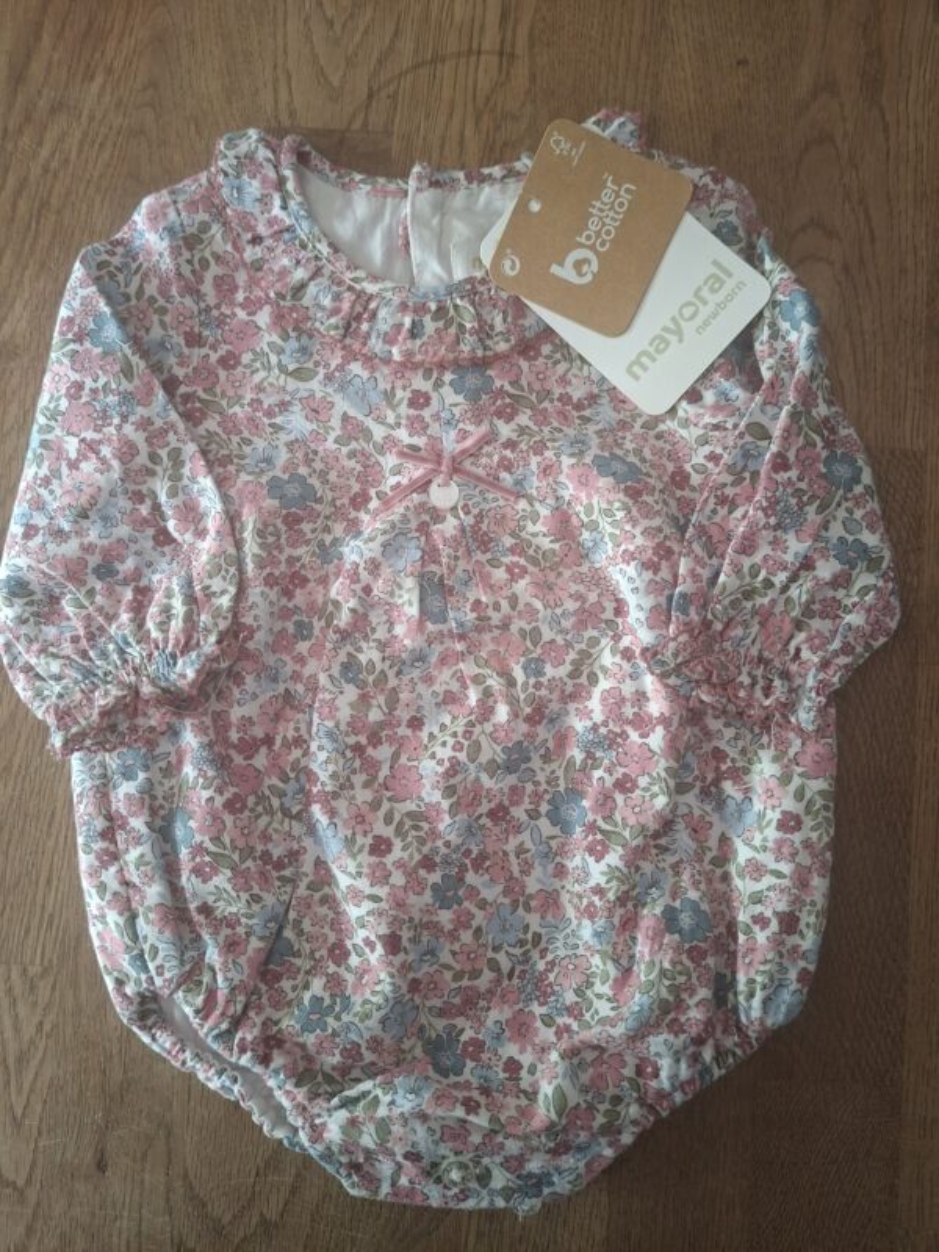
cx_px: 470
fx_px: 832
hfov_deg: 58.9
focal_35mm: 23
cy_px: 626
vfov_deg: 73.9
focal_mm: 5.54
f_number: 1.8
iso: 320
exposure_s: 1/33
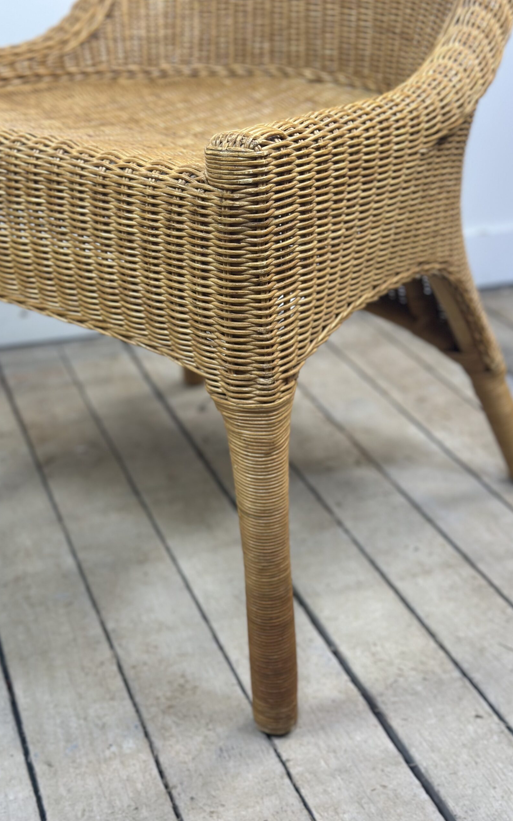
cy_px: 410
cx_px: 243
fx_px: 1141
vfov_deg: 39.6
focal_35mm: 51
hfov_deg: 25.3
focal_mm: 6.86
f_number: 1.78
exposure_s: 1/100
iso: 125
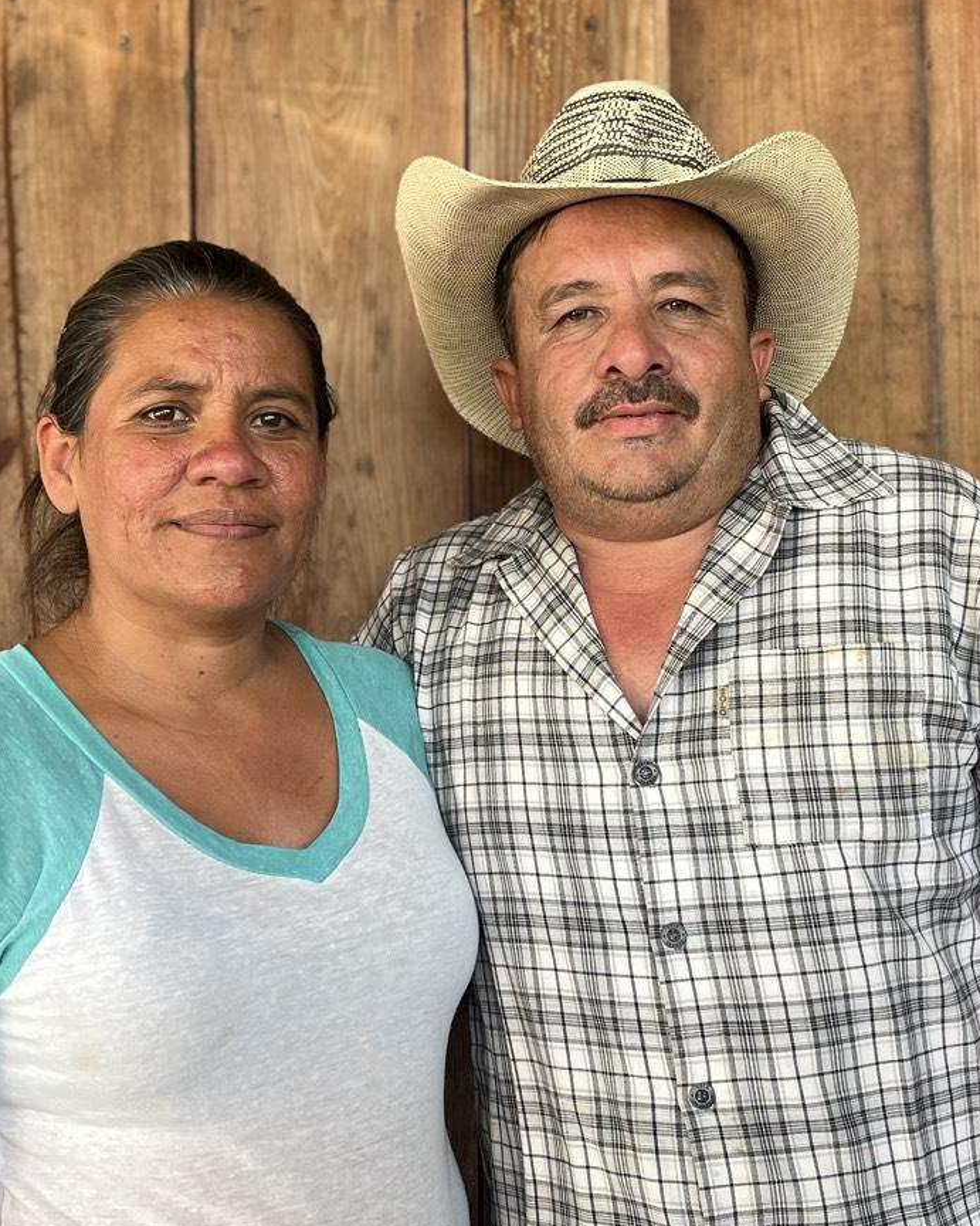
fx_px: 1704
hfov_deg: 32.1
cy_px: 563
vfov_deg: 39.5
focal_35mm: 47
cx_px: 520
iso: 80
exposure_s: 1/122
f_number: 1.6
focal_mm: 5.1
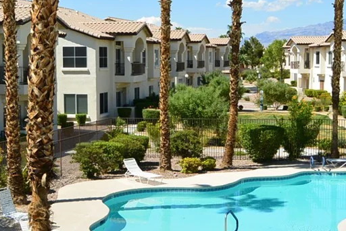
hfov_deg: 28.8
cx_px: 184
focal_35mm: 70
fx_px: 673
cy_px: 110
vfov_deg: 19.5
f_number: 5.6
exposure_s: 1/1000
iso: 160
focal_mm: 13
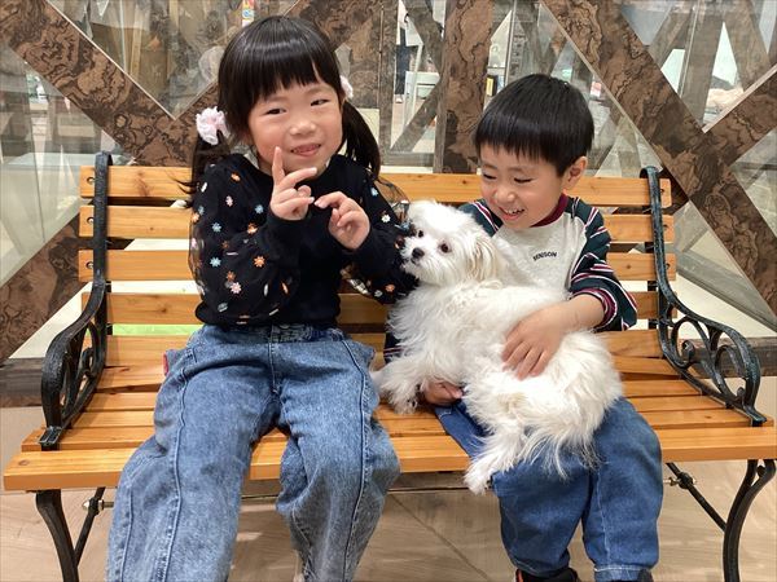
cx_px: 388
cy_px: 291
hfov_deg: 58.4
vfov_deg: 45.4
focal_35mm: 31
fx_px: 696
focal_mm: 3.3
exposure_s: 1/60
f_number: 2.4
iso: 80
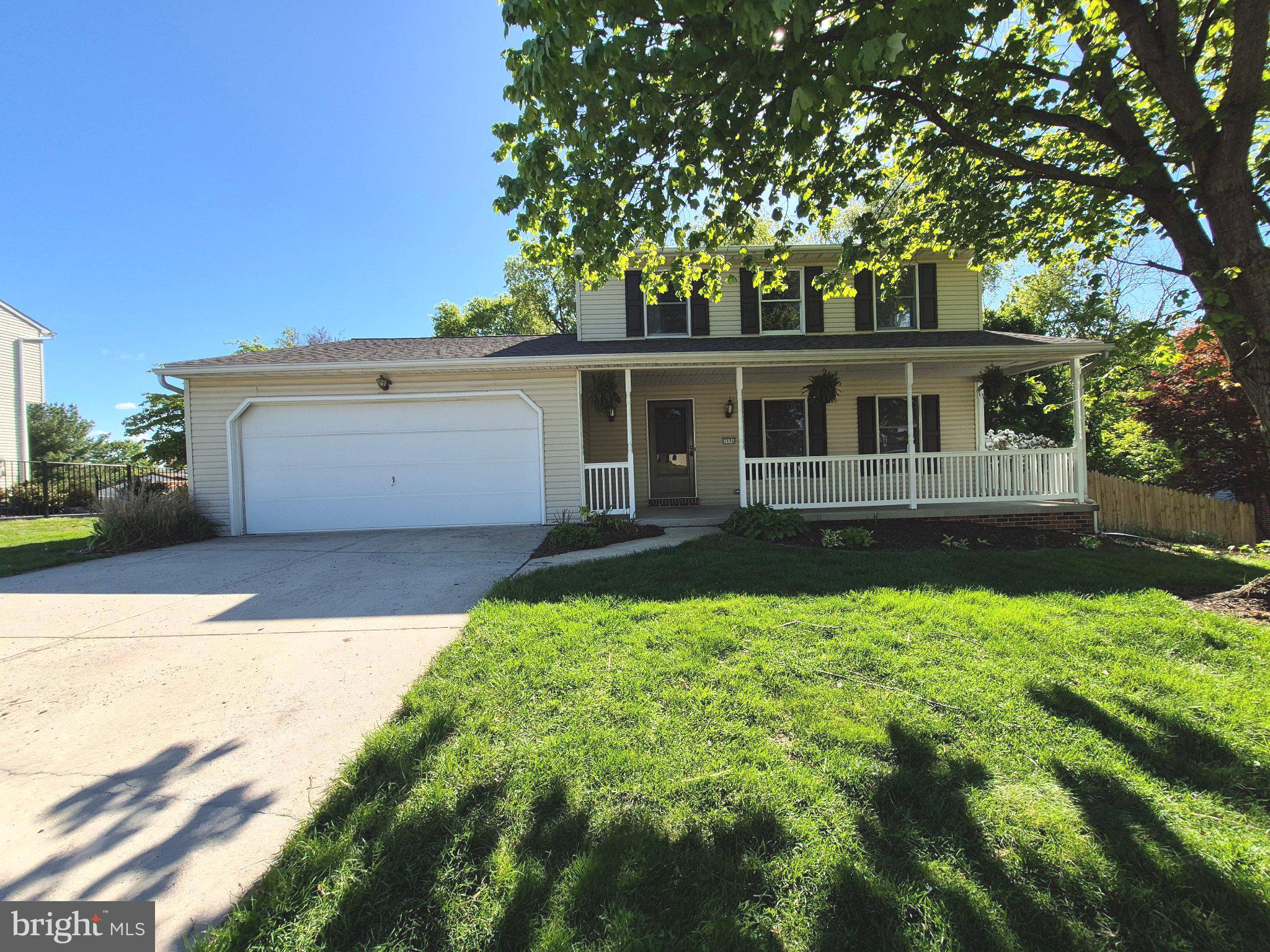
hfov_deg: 106.2
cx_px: 635
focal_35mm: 13
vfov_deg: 89.9
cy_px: 476
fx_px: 477
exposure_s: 1/1292
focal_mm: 1.74
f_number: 2.2
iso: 50
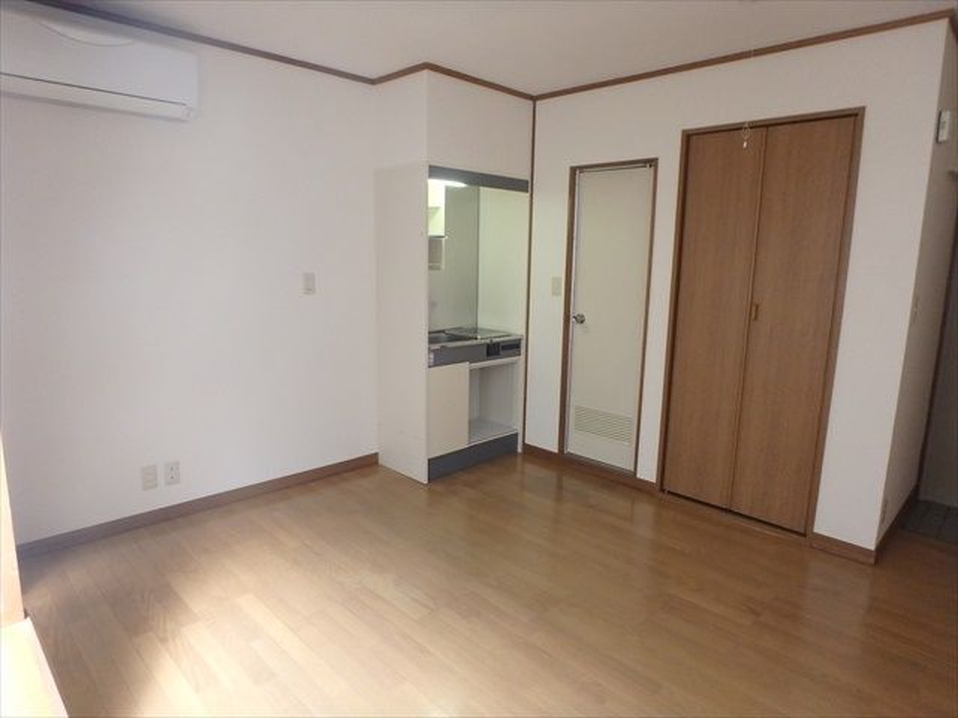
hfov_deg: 79.0
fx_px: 581
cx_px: 479
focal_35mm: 21
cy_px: 359
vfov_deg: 63.4
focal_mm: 3.7
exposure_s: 1/30
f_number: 3.5
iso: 400
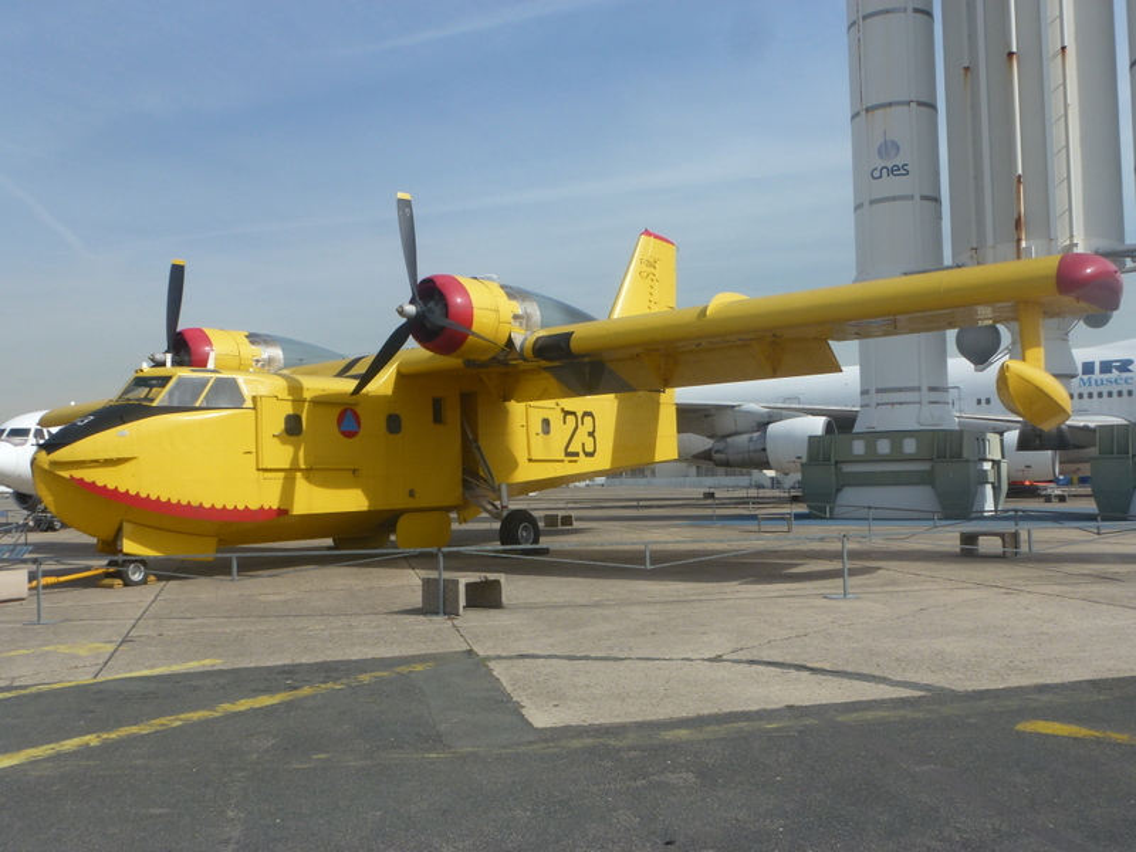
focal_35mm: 30
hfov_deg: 60.0
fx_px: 985
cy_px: 426
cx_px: 568
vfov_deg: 46.8
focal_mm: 5.4
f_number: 4
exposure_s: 1/1000
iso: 100
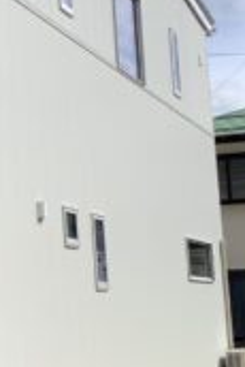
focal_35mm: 75
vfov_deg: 26.8
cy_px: 126
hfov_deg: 16.3
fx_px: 764
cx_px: -143
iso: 25
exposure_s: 1/2092
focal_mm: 3.3
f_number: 2.4
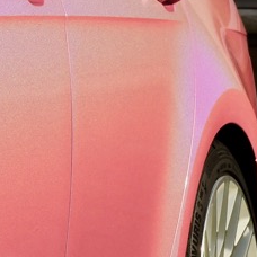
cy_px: 65
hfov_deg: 3.9
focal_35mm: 448
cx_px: -273
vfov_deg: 3.9
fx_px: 3763
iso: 160
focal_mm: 50
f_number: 7.1
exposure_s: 1/1000
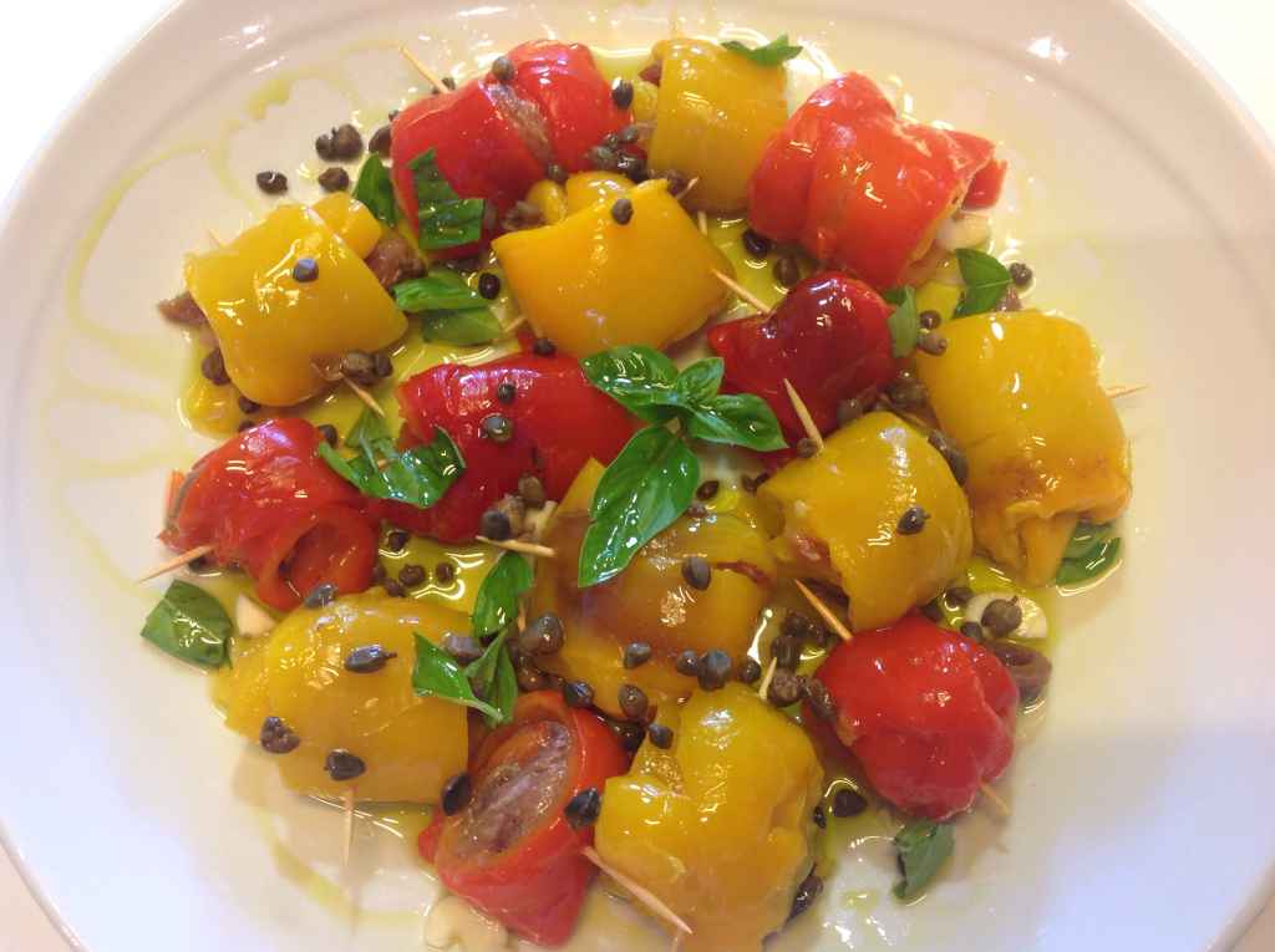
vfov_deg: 40.6
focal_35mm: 35
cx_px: 638
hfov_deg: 52.7
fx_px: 1287
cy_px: 476
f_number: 2.4
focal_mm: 4.28
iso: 80
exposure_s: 1/17
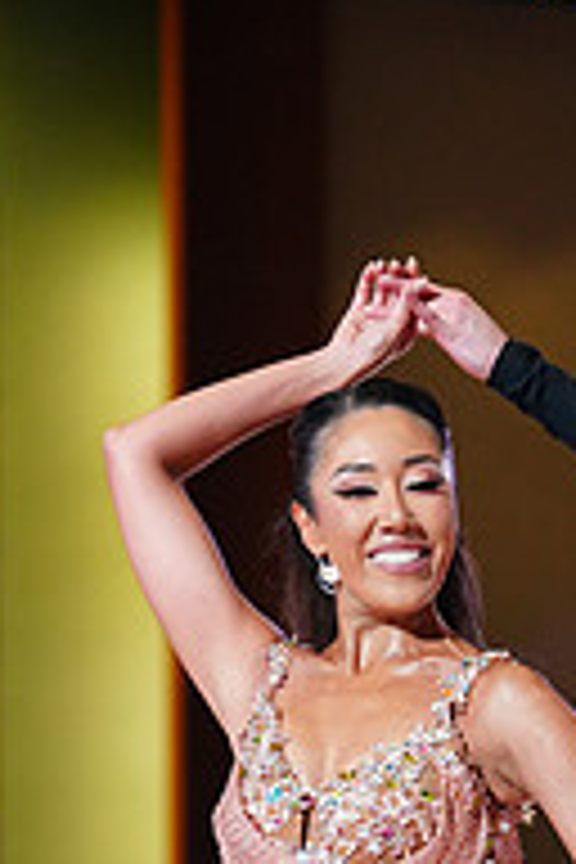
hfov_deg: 4.9
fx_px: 6671
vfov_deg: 7.3
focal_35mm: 278
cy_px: 1143
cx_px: 713
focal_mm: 92
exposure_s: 1/400
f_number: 2.8
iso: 2000
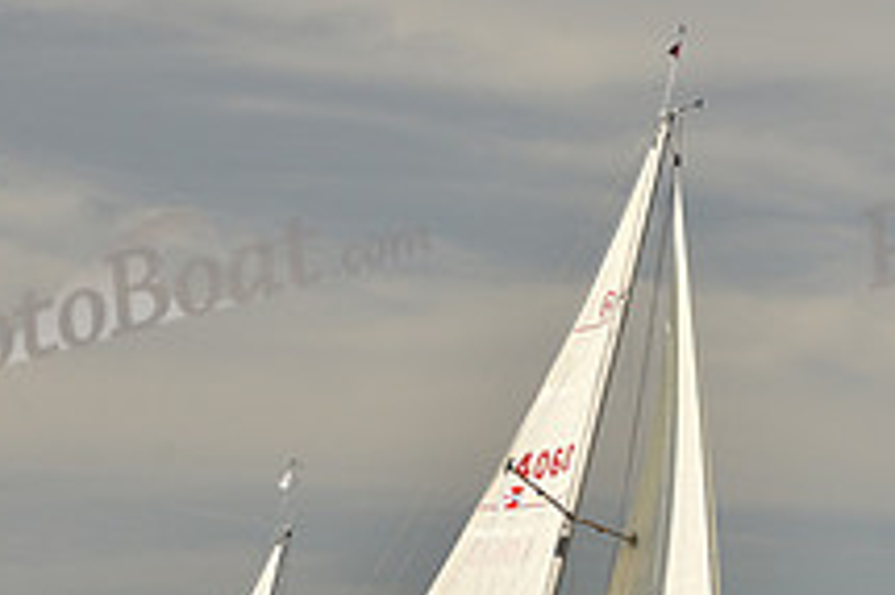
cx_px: 649
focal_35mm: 232
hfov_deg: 8.9
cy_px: 456
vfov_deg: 5.9
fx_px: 5763
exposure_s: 1/640
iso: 250
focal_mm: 86
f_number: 8
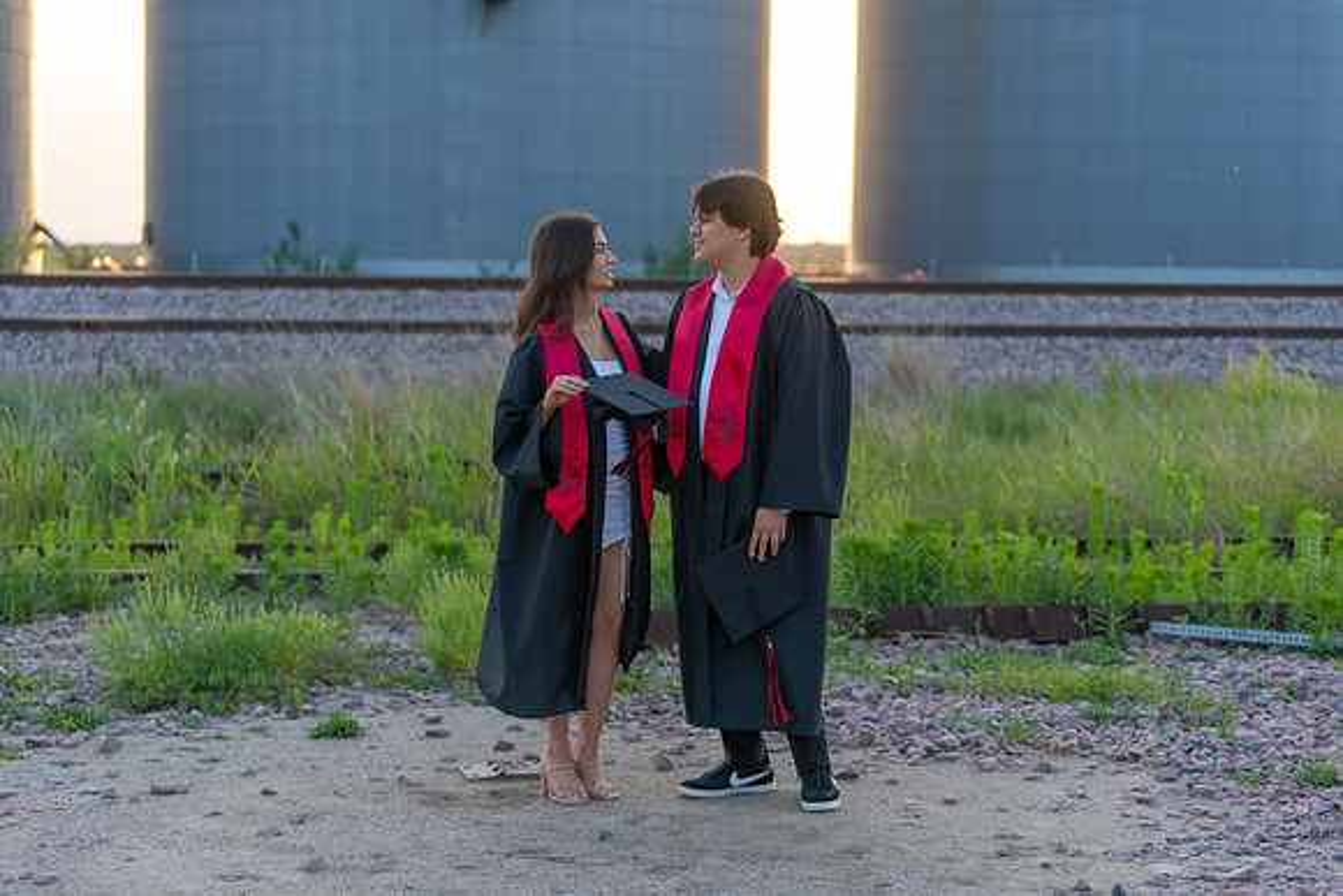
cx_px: 672
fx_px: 2612
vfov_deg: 19.5
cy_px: 448
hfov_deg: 28.8
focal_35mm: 70
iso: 125
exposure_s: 1/250
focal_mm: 70
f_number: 2.8
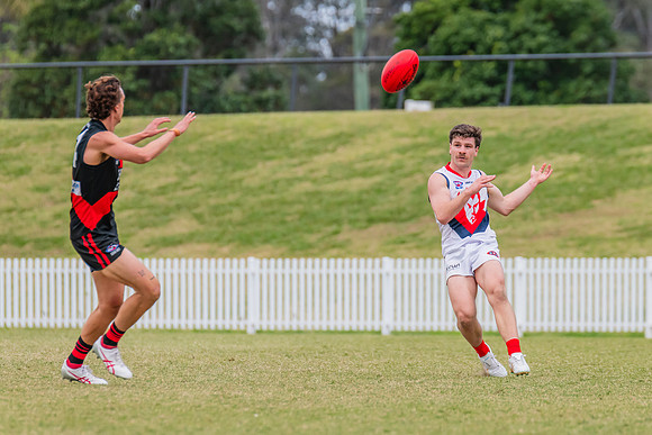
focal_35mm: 546
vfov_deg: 2.5
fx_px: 9890
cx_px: 413
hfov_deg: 3.8
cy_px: 186
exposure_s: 1/1250
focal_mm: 420
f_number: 7.1
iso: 800
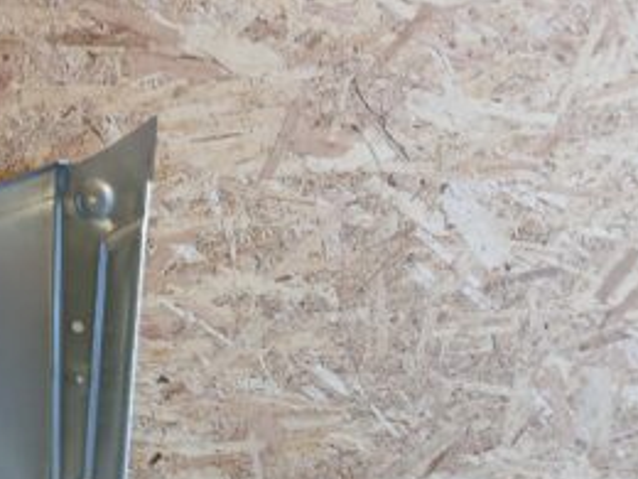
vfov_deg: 24.3
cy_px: 312
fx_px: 1106
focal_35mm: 60
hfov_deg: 29.3
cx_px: -49
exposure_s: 1/50
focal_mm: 3.98
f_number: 1.8
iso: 160
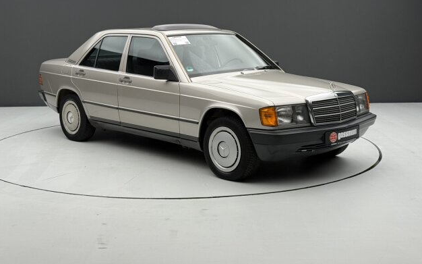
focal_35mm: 52
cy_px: 117
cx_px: 209
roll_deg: -0.1
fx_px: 598
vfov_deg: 24.8
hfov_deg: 38.9
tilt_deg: -8.5
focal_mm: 6.76
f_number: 1.78
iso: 100
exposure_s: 1/99
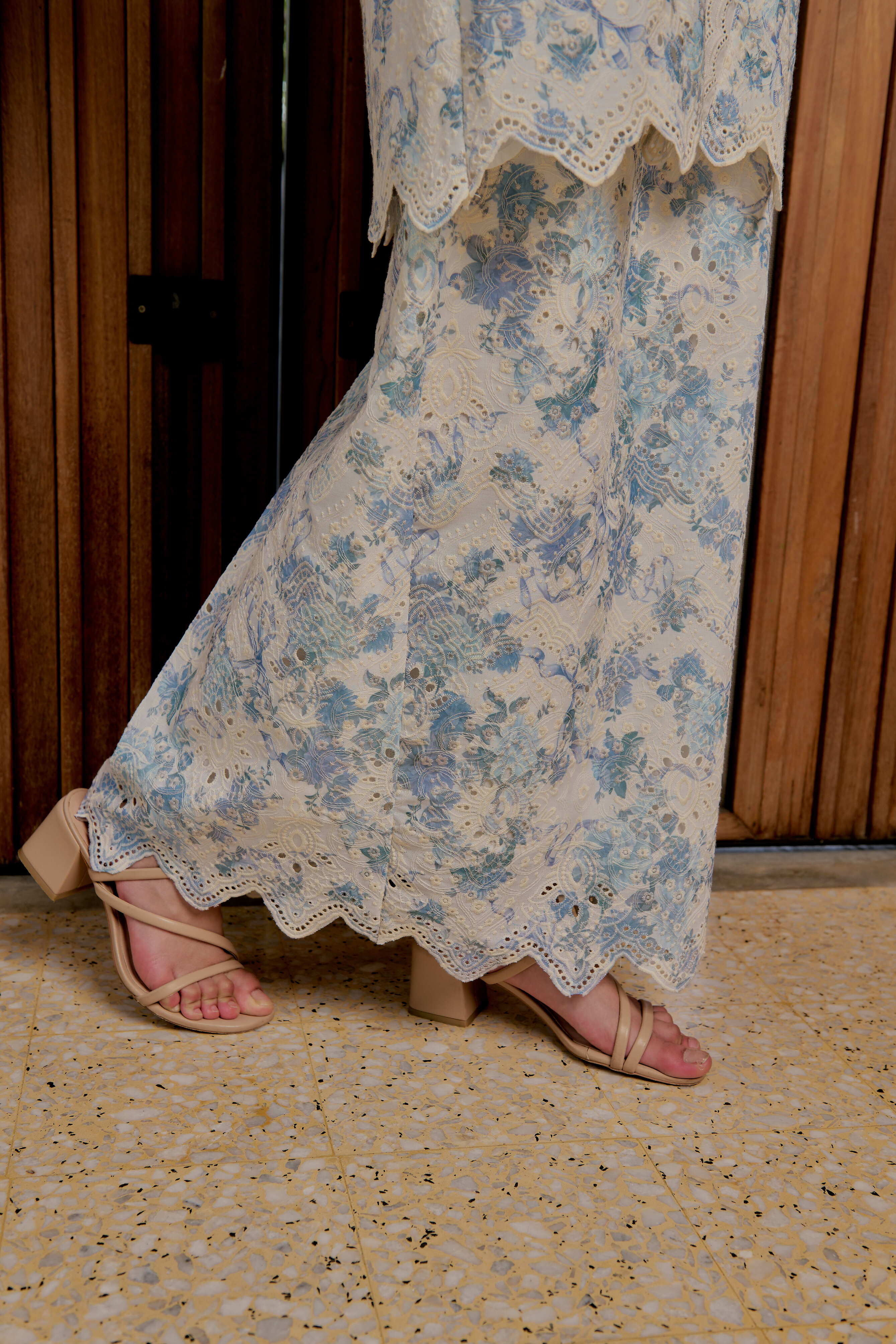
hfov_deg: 35.1
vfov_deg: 50.7
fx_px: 1419
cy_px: 672
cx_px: 448
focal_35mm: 38
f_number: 6.3
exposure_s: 1/125
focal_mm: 38
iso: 200
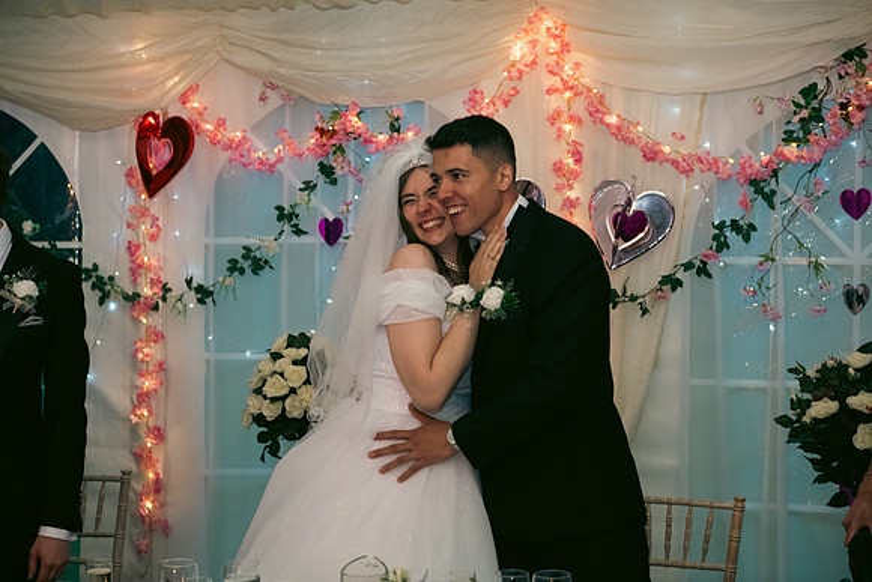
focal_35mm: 70
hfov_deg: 28.8
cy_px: 291
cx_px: 436
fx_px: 1696
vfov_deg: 19.5
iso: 800
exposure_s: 1/160
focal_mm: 70
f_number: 3.5
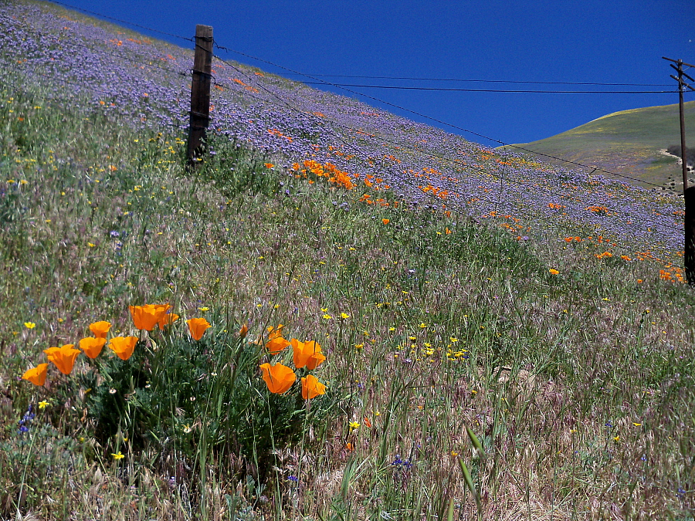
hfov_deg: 52.6
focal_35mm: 35
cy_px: 260
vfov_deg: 40.7
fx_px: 703
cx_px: 348
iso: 64
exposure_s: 1/1000
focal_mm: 6.2
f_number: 3.5
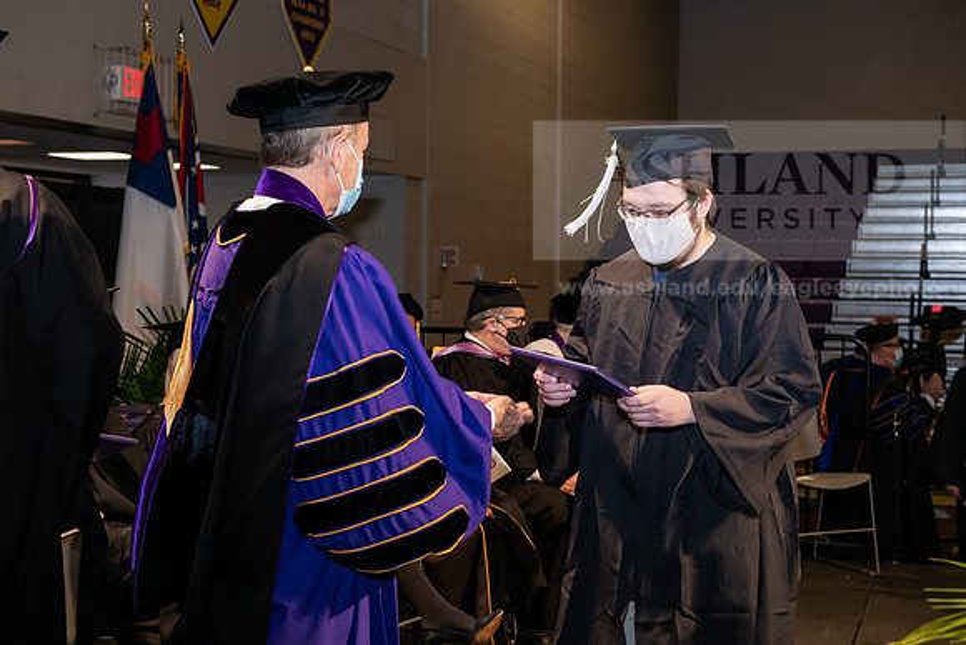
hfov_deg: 34.5
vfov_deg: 23.4
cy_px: 322
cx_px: 483
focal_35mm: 58
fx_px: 1557
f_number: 6.3
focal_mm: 58
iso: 1600
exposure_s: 1/200
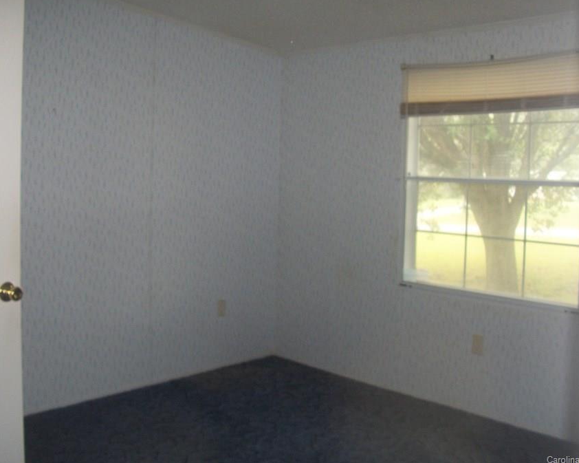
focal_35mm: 38
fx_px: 651
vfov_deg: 39.1
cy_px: 202
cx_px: 274
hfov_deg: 47.9
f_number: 2.9
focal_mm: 5.7
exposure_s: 1/30
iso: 160
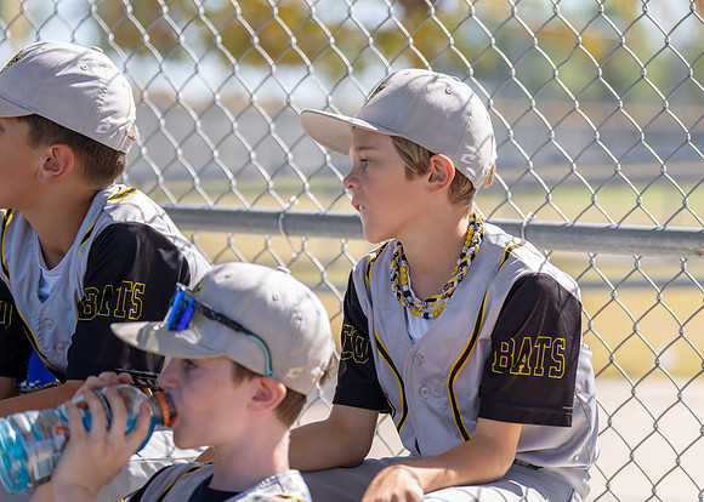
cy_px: 222
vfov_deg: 10.5
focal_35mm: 136
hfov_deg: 14.7
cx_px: 401
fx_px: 2727
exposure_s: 1/1000
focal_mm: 113
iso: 100
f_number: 2.8
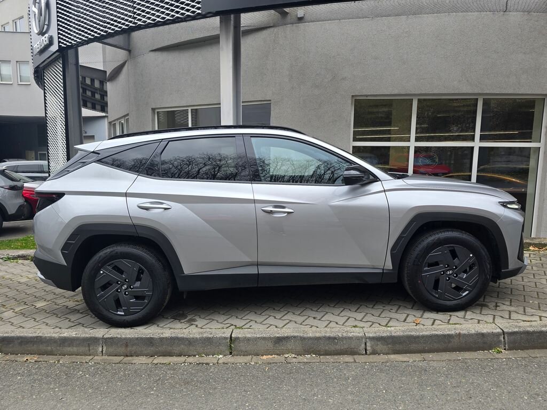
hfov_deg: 73.9
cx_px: 274
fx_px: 363
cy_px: 205
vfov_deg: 58.9
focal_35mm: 23
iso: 32
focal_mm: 6.3
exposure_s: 1/180
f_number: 1.7
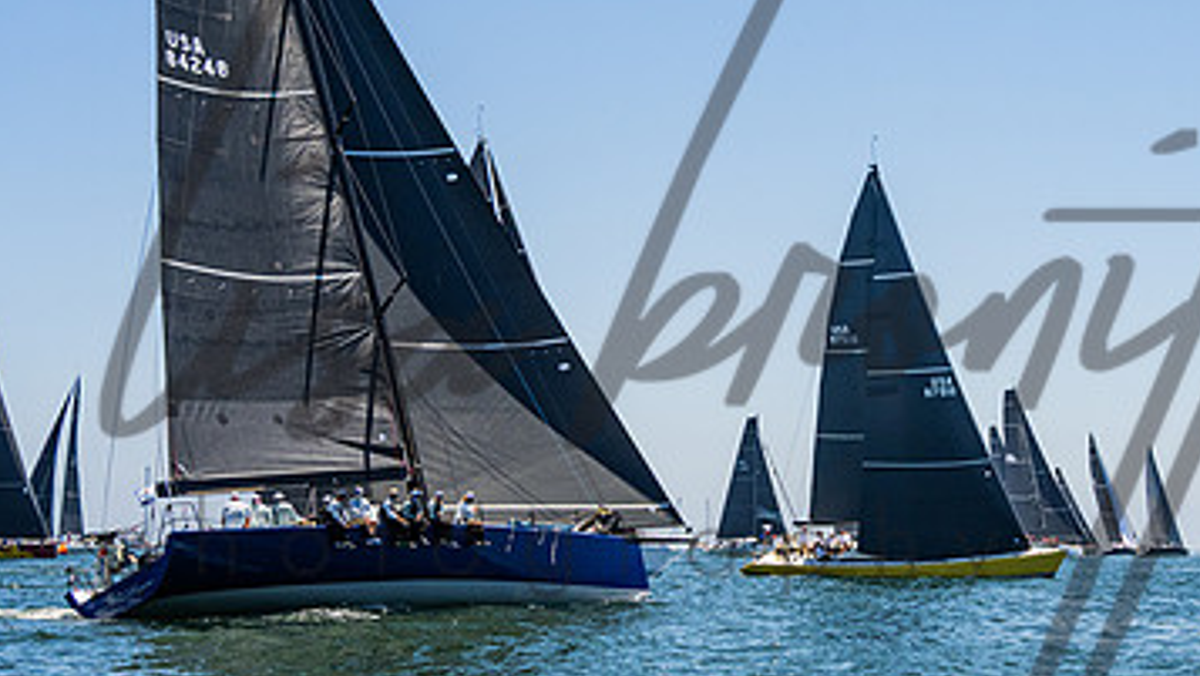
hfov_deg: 25.3
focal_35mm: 83
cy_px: 349
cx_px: 881
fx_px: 2642
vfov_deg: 14.6
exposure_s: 1/2500
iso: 500
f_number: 8
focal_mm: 43
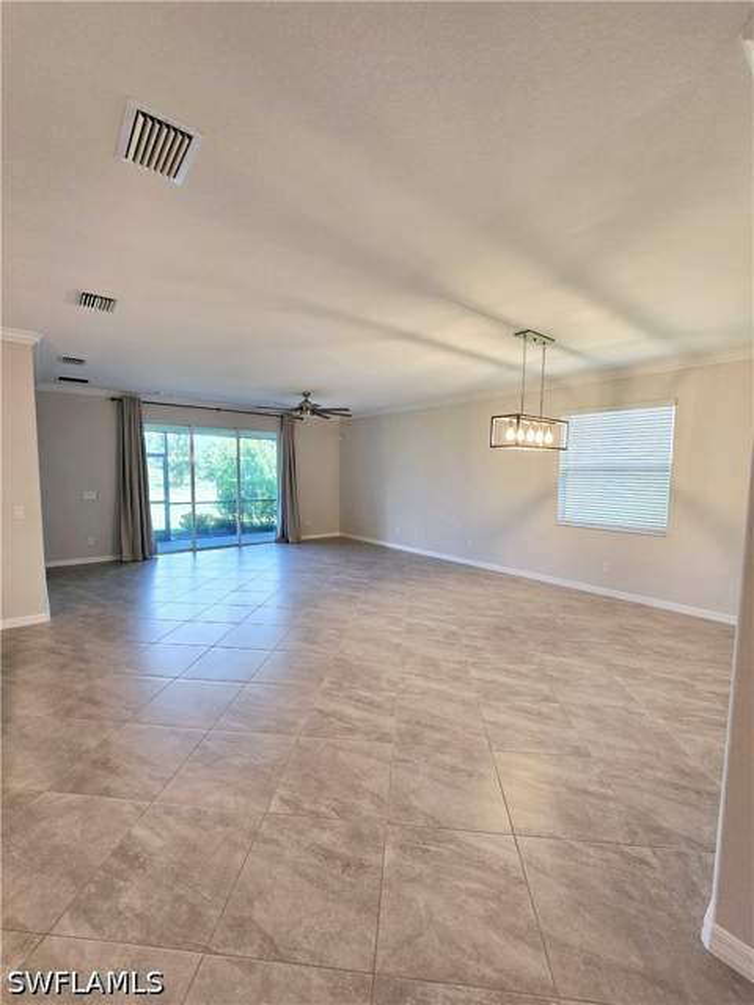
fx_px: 378
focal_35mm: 13
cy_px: 502
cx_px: 377
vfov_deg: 106.2
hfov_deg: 89.9
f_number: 2.2
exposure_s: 1/60.2
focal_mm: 2.2
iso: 50
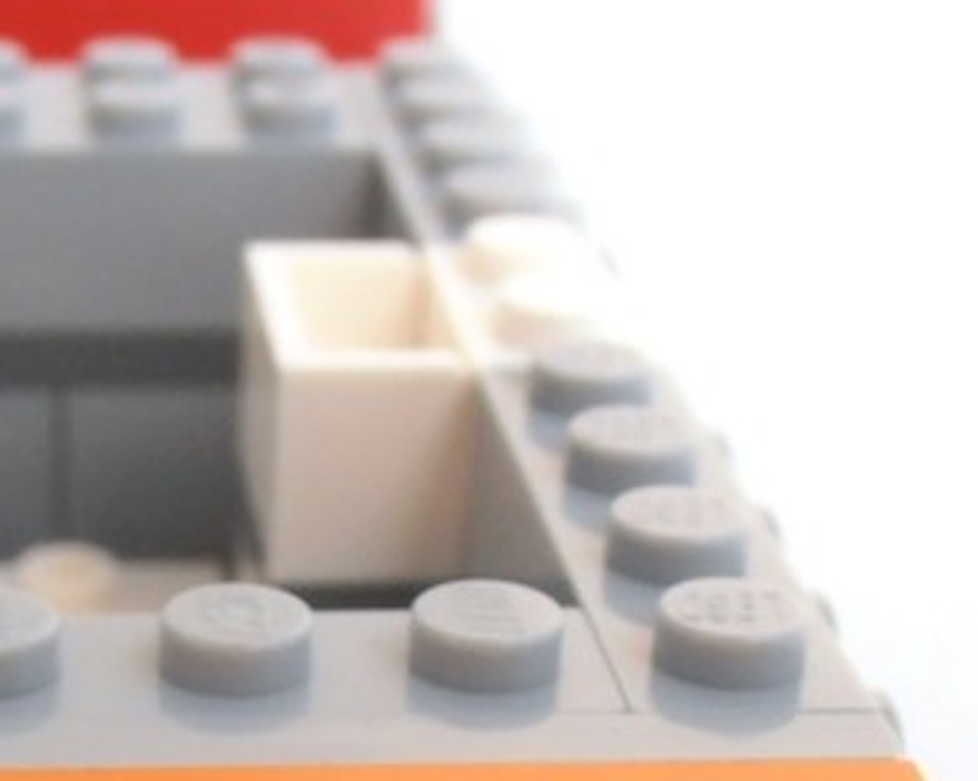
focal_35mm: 111
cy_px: 849
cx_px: 134
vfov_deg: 13.6
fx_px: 3211
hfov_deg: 17.1
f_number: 3.9
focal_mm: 6.61
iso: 80
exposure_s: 1/200
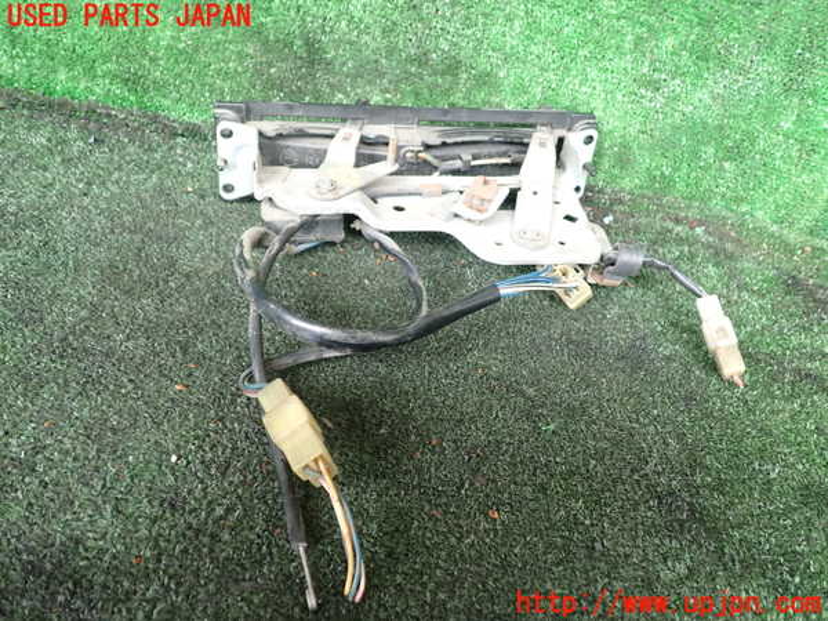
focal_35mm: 30
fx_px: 718
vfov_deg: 46.8
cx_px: 414
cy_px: 310
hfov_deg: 60.0
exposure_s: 1/50
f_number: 2.3
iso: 200
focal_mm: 5.4
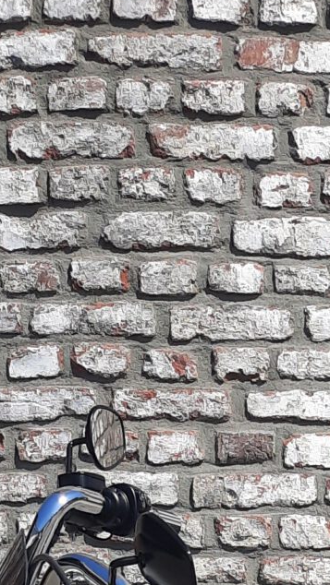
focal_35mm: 110
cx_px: 323
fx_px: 1710
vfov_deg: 15.6
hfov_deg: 10.9
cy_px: 1154
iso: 32
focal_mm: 4.6
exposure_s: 1/1038
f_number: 2
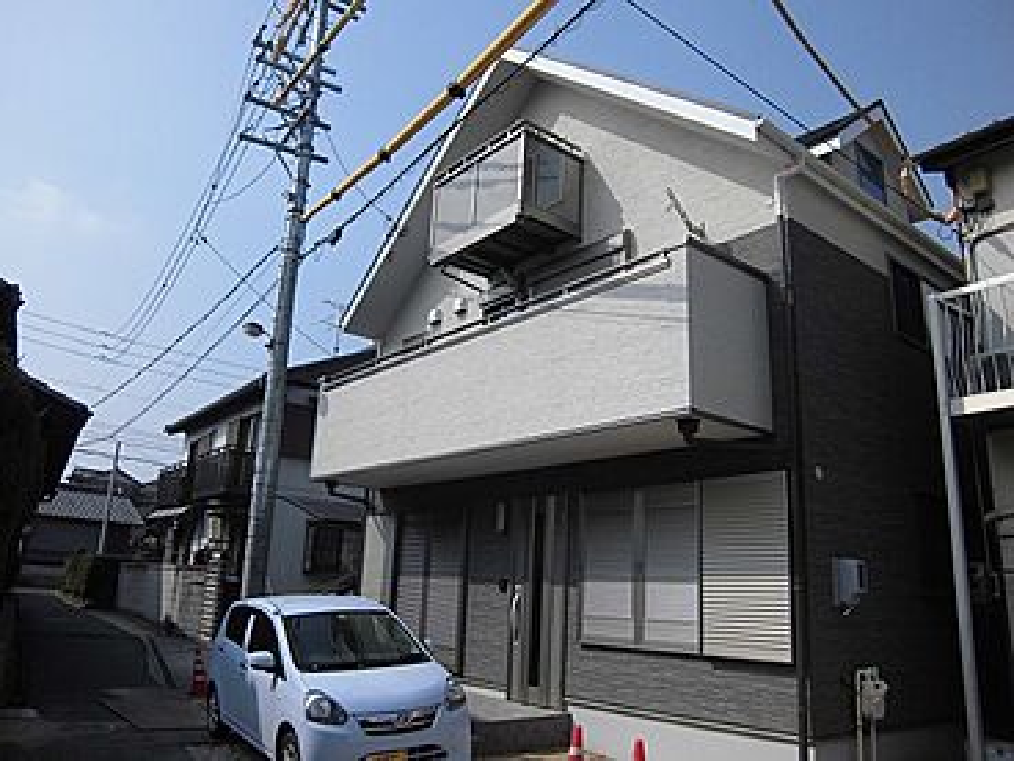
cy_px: 380
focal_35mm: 26
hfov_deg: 67.3
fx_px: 762
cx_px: 507
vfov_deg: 53.1
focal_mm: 4.7
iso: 100
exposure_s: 1/320
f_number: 7.9
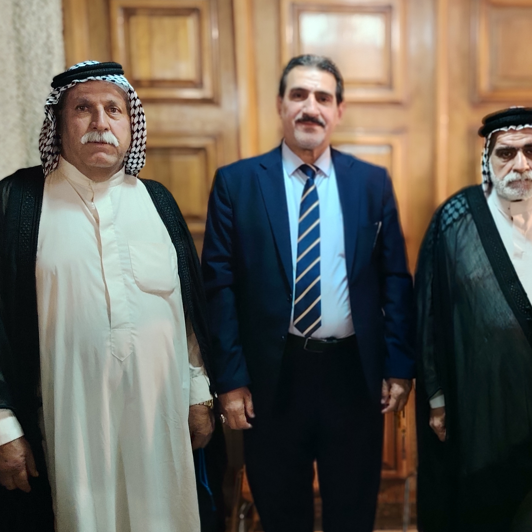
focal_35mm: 40
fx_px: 696
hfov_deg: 40.5
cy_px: 291
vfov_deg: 41.8
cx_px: 406
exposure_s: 1/20
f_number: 4
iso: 1557
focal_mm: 5.25
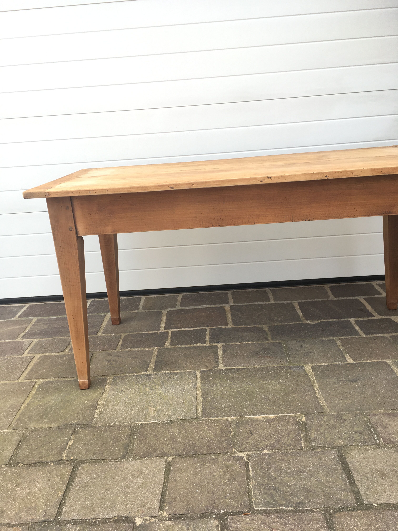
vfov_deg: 61.7
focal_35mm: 29
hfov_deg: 48.2
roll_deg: +3.3
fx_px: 445
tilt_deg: -21.4
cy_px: 266
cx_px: 199
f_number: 2.2
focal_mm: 4.15
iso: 25
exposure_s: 1/152
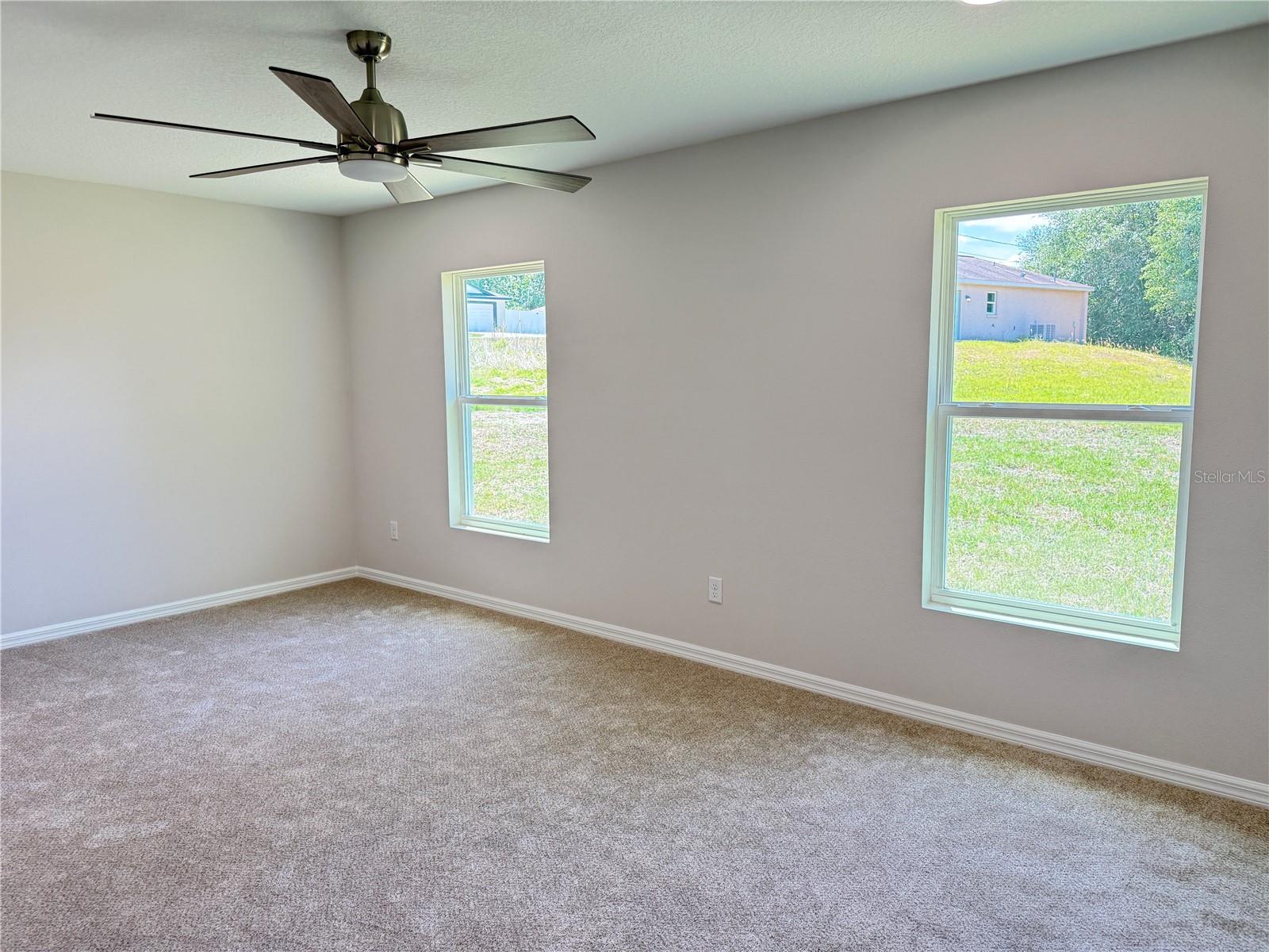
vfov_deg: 56.8
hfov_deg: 71.6
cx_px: 634
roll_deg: +0.0
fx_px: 880
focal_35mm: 24
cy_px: 476
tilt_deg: -6.9
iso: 200
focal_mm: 6.76
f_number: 1.78
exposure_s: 1/211
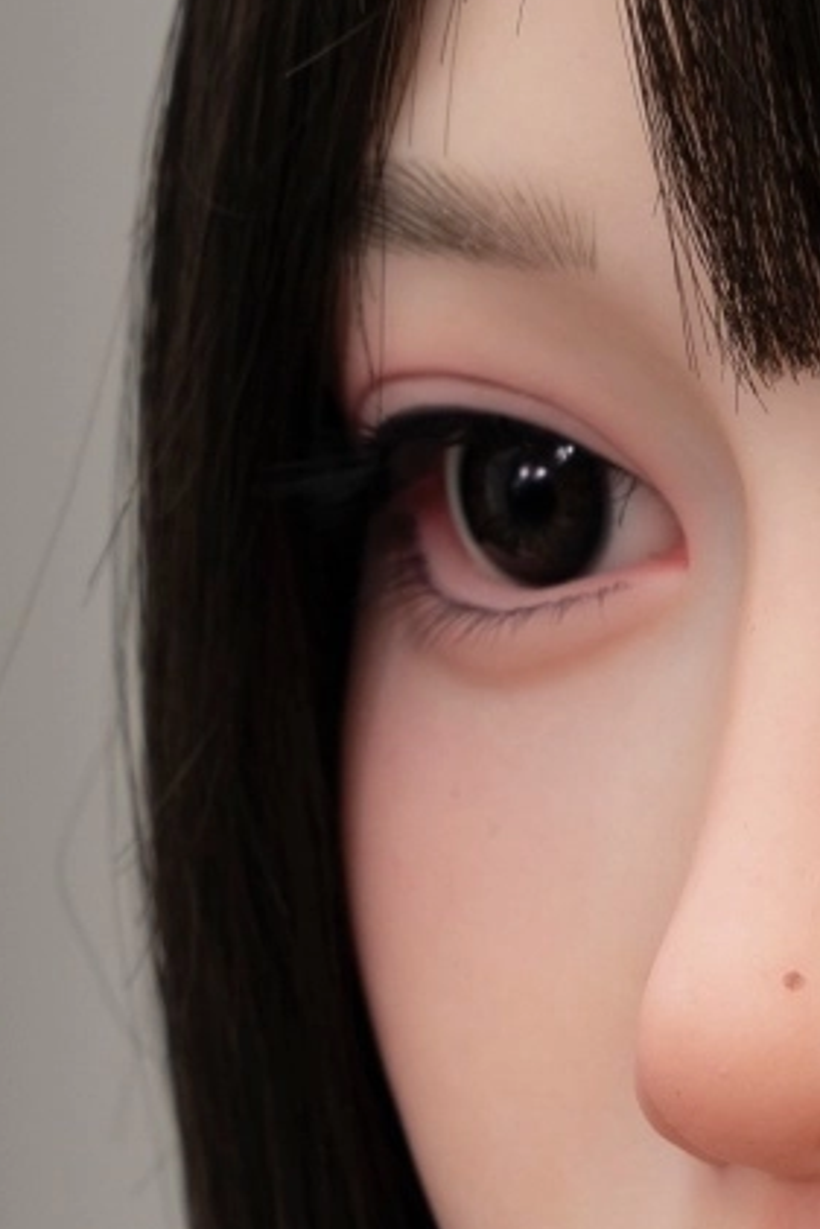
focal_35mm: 349
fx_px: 11913
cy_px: 1057
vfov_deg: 5.9
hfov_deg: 3.9
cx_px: 1301
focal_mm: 70
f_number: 5.6
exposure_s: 1/100
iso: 250
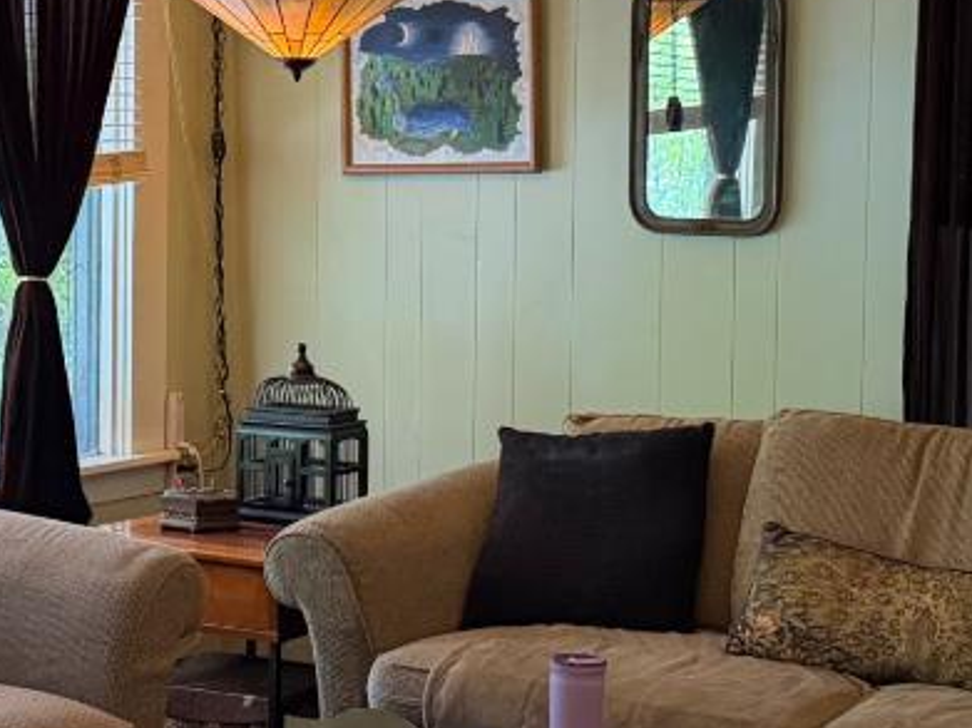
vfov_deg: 16.1
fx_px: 2583
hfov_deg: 21.3
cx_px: 378
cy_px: 327
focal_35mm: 92
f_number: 1.78
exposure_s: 1/60
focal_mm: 6.76
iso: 640
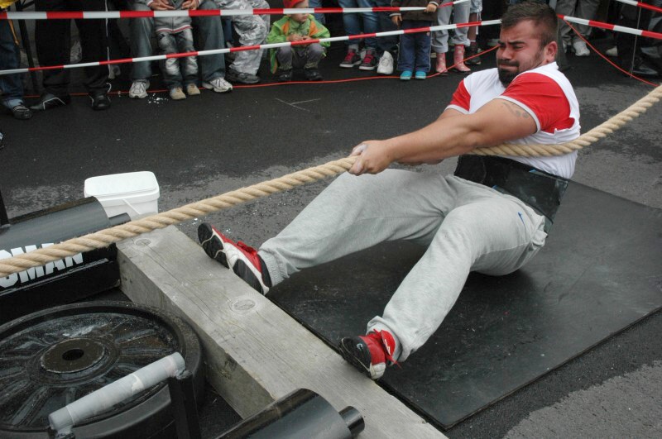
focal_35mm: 40
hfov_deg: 48.0
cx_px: 331
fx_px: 744
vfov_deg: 32.9
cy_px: 220
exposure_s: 1/400
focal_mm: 27
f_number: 10
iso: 500
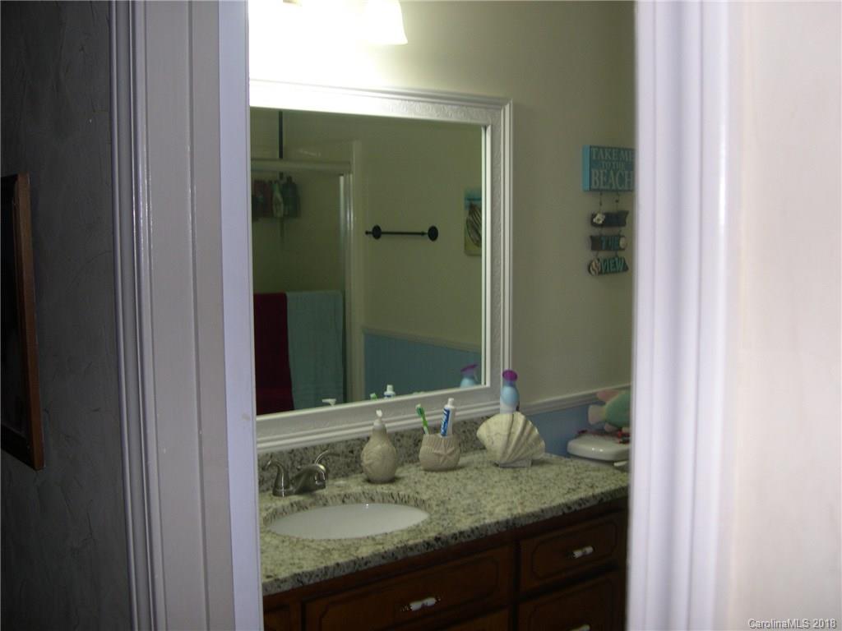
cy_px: 316
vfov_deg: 37.7
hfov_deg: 49.0
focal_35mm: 38
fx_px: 924
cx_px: 421
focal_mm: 8
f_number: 2.8
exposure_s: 1/30
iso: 100
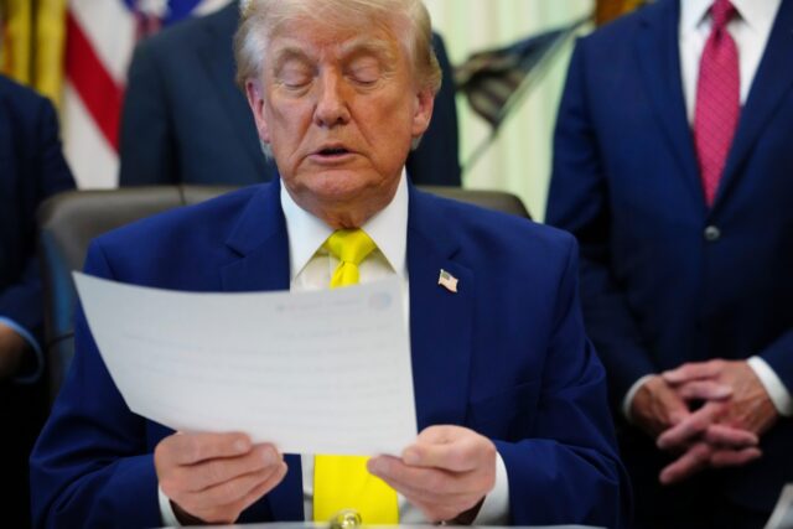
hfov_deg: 22.1
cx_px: 396
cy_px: 264
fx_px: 2027
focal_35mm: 92
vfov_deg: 14.9
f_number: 3.2
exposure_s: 1/500
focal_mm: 92
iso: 6400
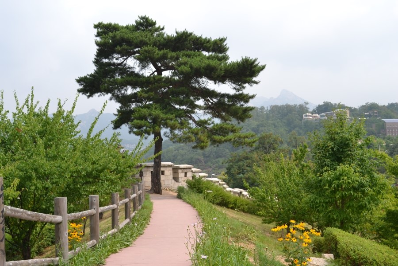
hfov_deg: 46.4
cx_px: 199
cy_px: 133
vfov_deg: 31.9
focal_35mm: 42
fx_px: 464
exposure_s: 1/160
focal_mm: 28
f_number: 6.3
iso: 100
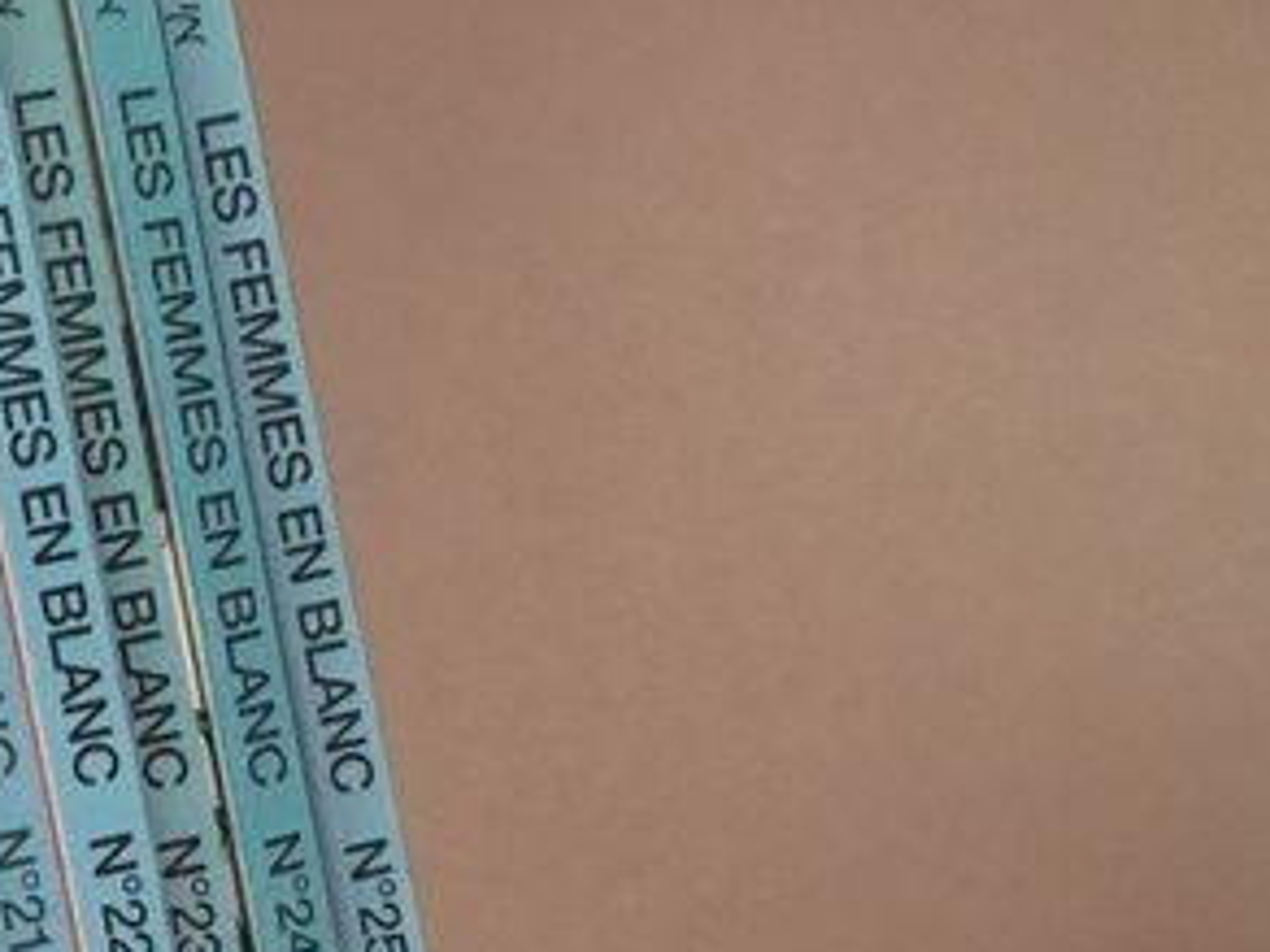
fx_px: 3889
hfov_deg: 18.1
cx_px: 9
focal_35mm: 106
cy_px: 791
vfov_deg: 13.9
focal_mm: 3.3
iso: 160
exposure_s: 1/33
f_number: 2.4
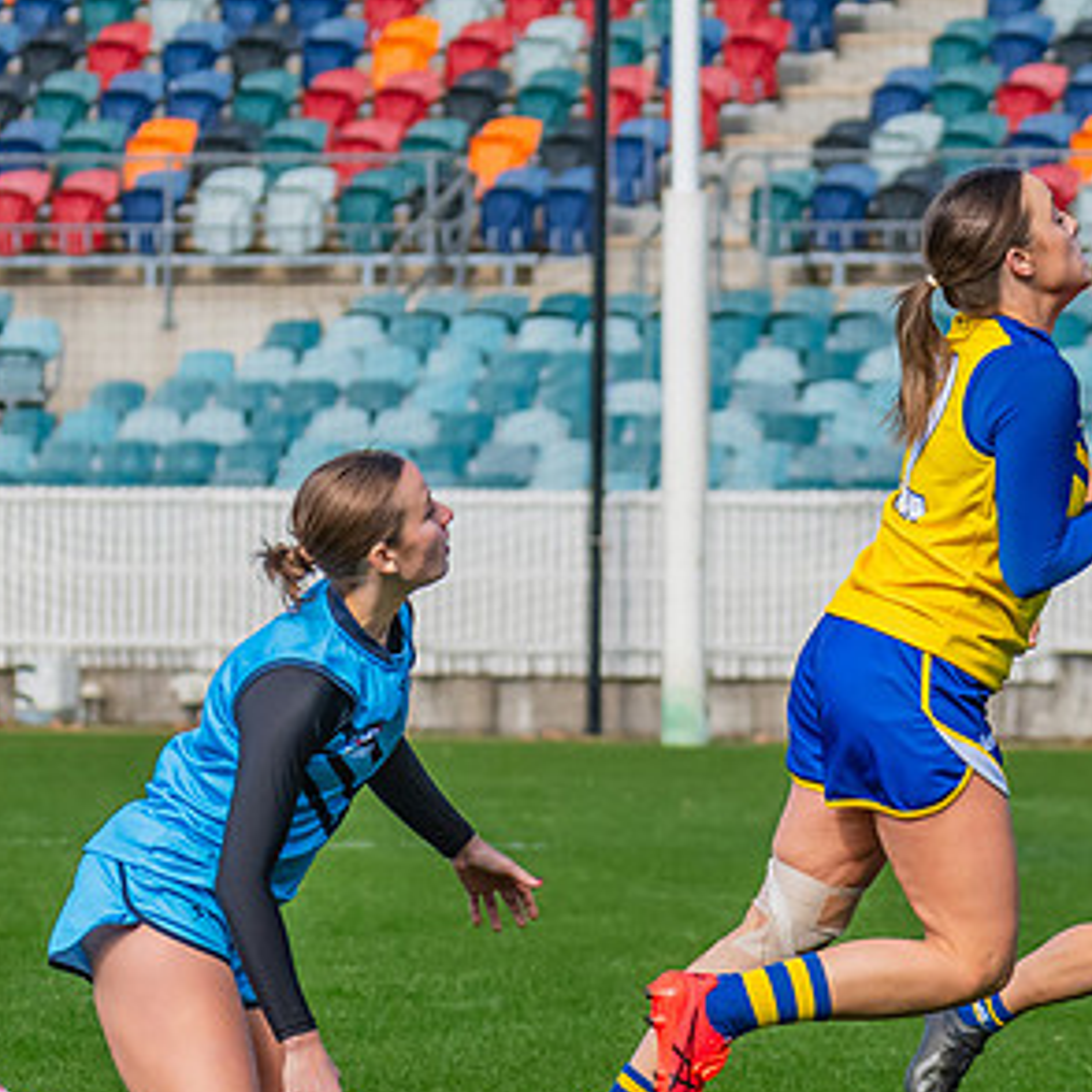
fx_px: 18880
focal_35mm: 529
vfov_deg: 3.3
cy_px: 682
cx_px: 697
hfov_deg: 3.3
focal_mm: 170
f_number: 7.1
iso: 800
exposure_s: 1/1250
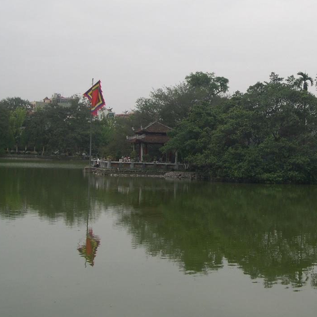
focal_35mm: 61
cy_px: 105
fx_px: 632
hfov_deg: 27.5
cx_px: 260
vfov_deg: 28.0
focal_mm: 8
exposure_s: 1/103
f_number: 7.6
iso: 100
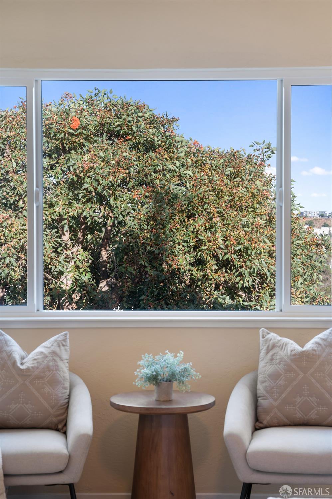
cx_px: 166
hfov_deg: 19.4
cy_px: 250
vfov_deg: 28.9
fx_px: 969
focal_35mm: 70
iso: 125
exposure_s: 1/4
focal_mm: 70
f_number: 8
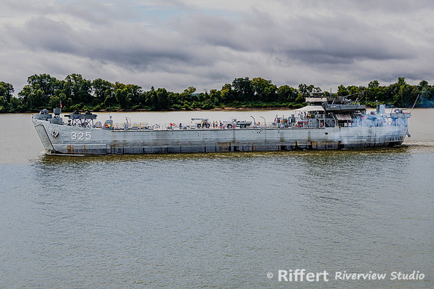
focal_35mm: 53
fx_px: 644
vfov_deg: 25.3
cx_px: 217
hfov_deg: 37.2
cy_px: 144
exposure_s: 1/160
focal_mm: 52
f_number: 8
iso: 64
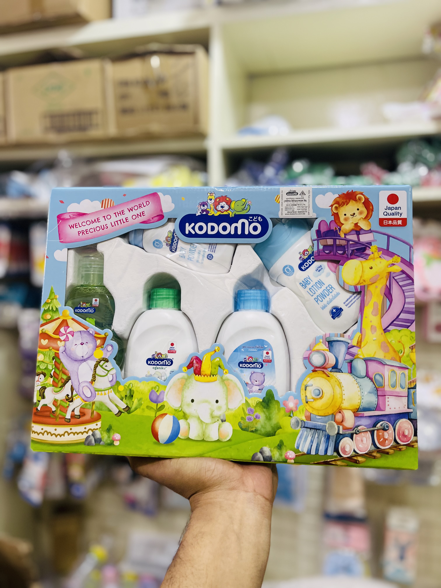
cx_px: 220
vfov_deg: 67.3
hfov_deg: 53.1
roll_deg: -1.6
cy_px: 294
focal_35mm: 26
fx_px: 442
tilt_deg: -5.9
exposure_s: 1/50
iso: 100
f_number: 1.6
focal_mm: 5.1
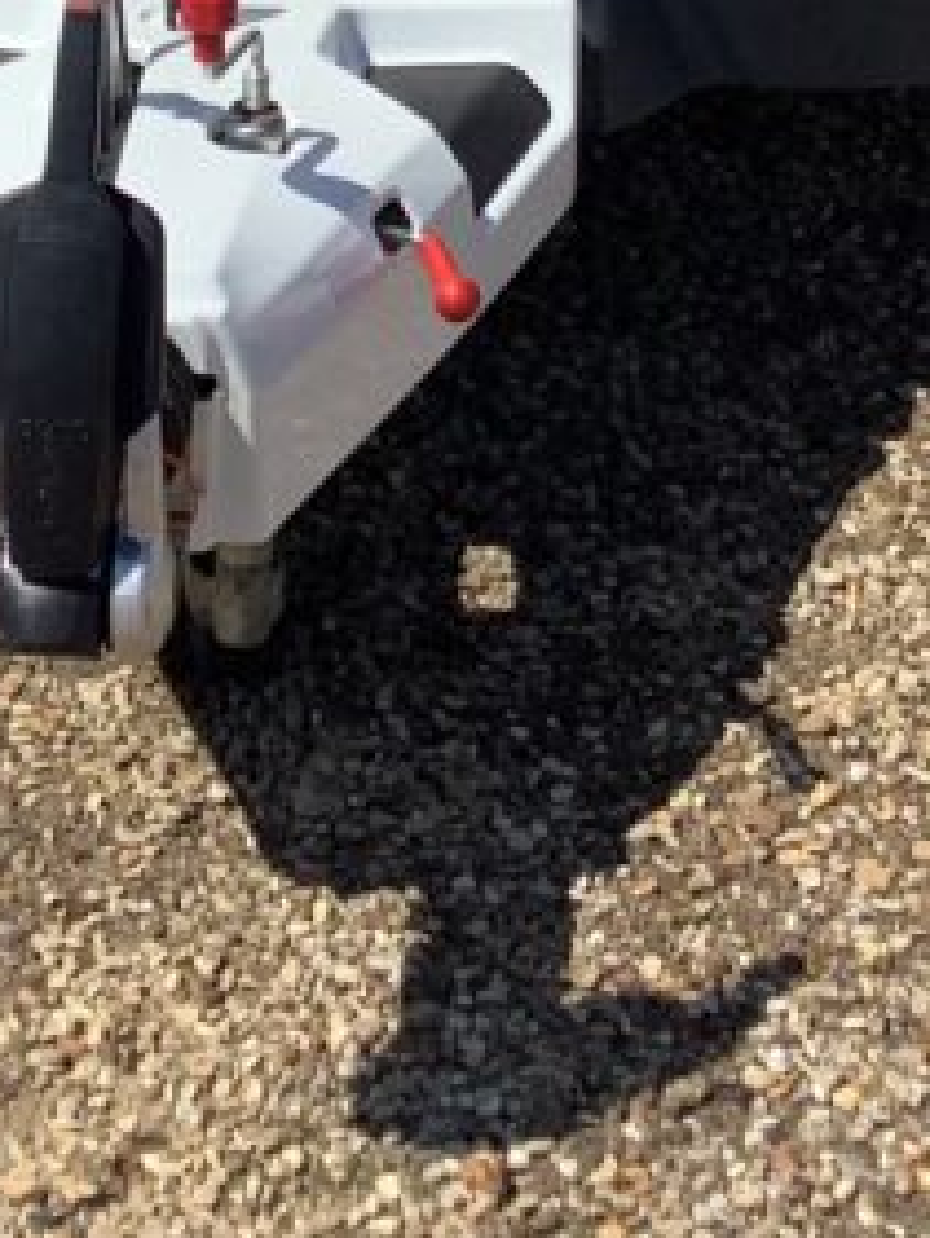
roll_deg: -2.4
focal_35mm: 113
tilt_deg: -12.3
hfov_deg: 13.1
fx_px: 4045
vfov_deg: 15.9
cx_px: 370
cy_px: -639
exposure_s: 1/2398
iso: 25
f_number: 2.4
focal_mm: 3.3
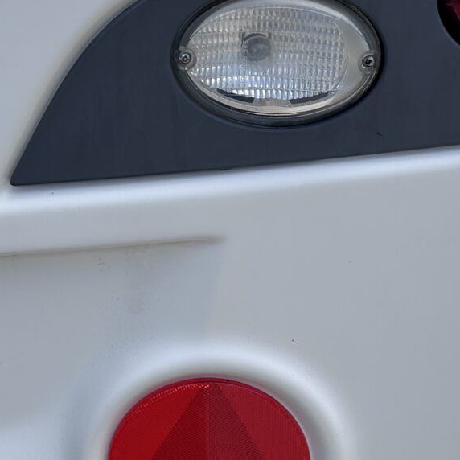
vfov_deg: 22.7
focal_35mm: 76
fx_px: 1143
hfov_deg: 22.7
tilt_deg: -20.3
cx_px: 150
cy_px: 178
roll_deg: -2.6
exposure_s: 1/2591
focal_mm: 6.86
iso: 80
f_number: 1.78
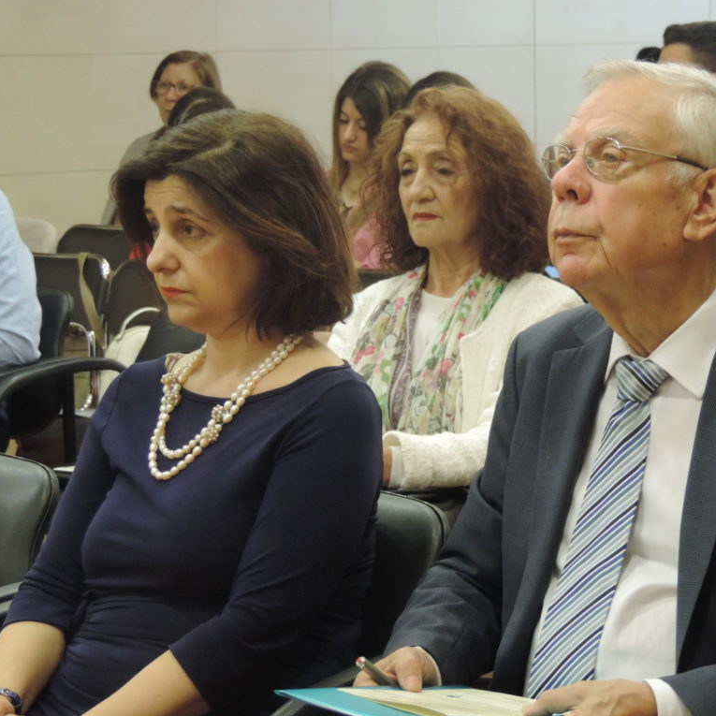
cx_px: 447
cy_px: 358
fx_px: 3323
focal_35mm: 142
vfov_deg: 12.3
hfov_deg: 12.3
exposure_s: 1/25
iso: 800
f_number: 4.2
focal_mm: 21.4
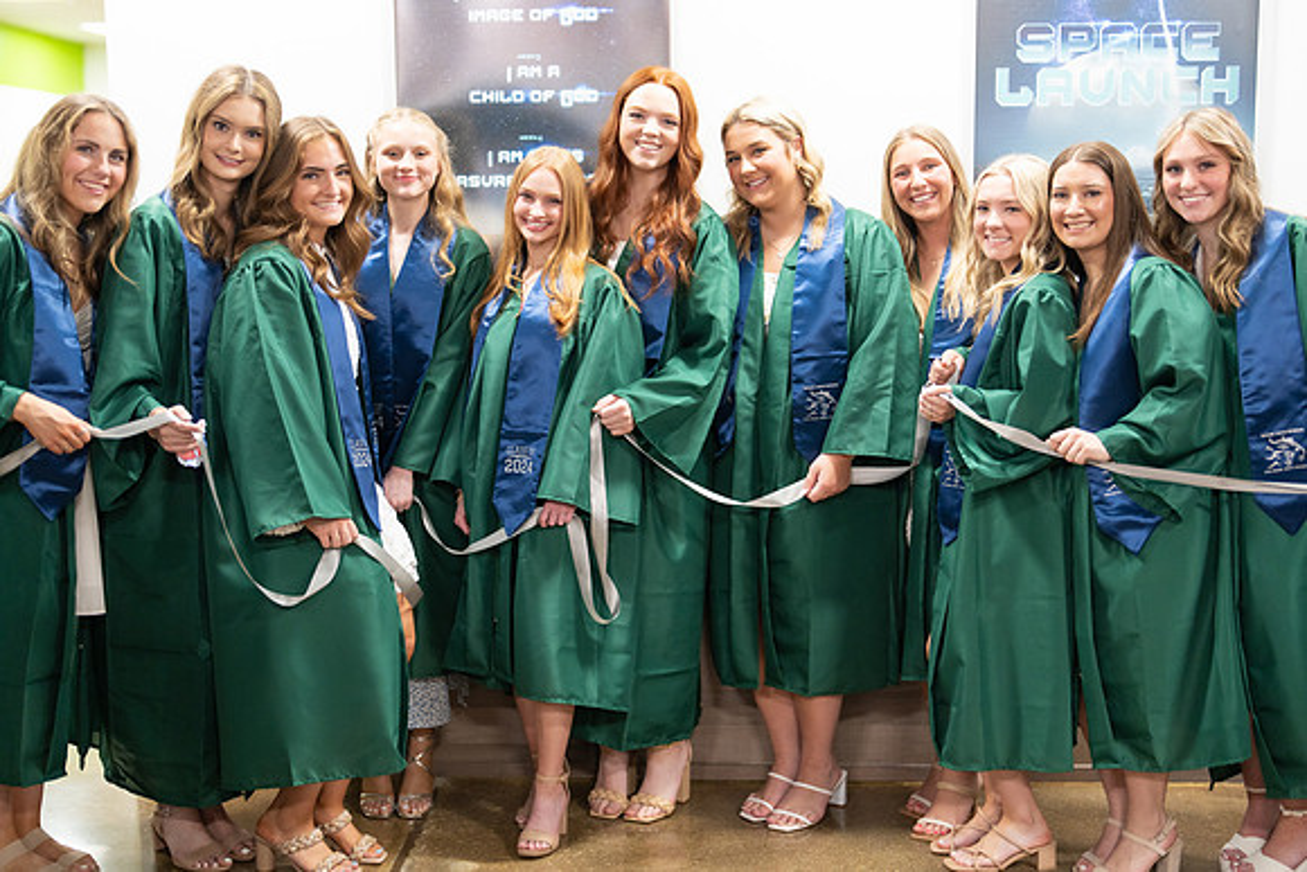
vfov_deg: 27.0
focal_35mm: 50
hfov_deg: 39.6
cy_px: 436
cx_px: 654
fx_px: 1816
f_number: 1.2
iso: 1000
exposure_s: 1/320
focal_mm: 50
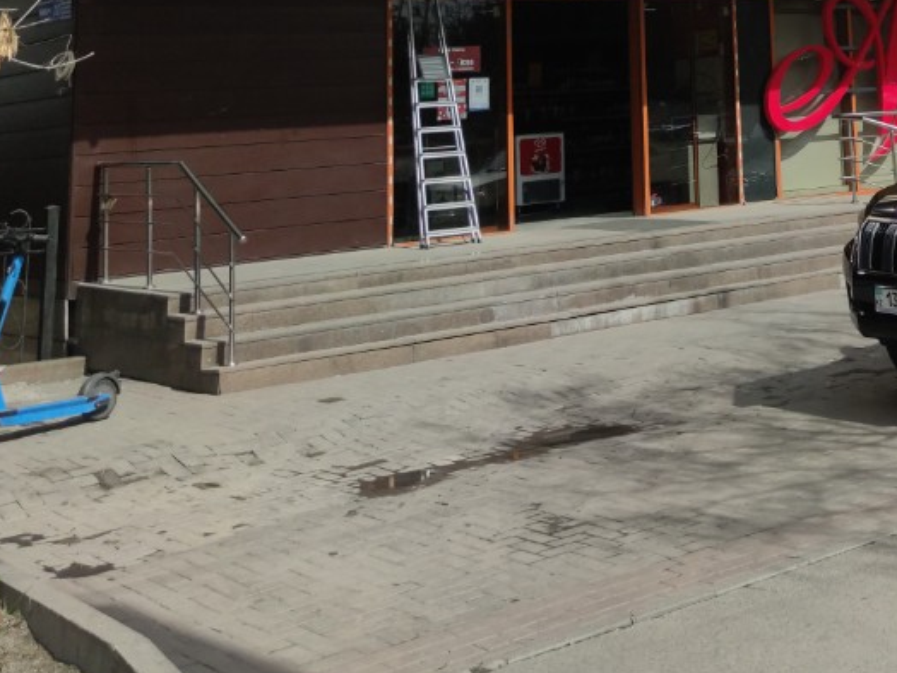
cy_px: -151
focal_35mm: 61
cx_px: 799
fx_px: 1581
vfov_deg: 22.1
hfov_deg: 30.4
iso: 100
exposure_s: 1/3333
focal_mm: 6.72
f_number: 1.69
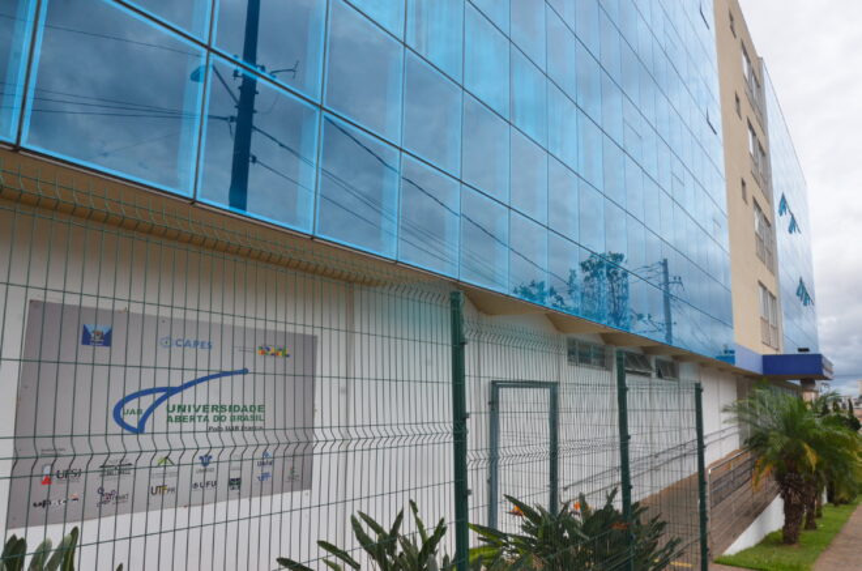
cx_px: 431
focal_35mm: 27
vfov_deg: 47.7
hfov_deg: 67.5
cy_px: 286
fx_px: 645
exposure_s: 1/800
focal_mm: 18
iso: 800
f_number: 14
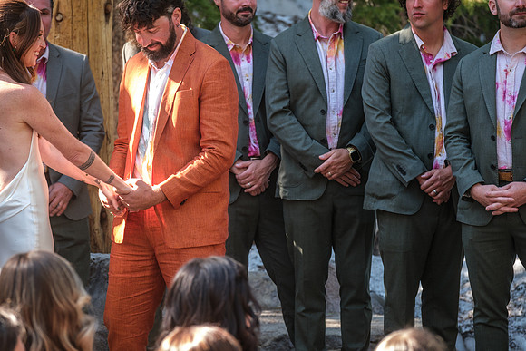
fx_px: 3069
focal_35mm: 210
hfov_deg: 9.8
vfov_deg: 6.5
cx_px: 263
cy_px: 176
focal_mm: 140
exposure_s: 1/60
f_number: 5.6
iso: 400
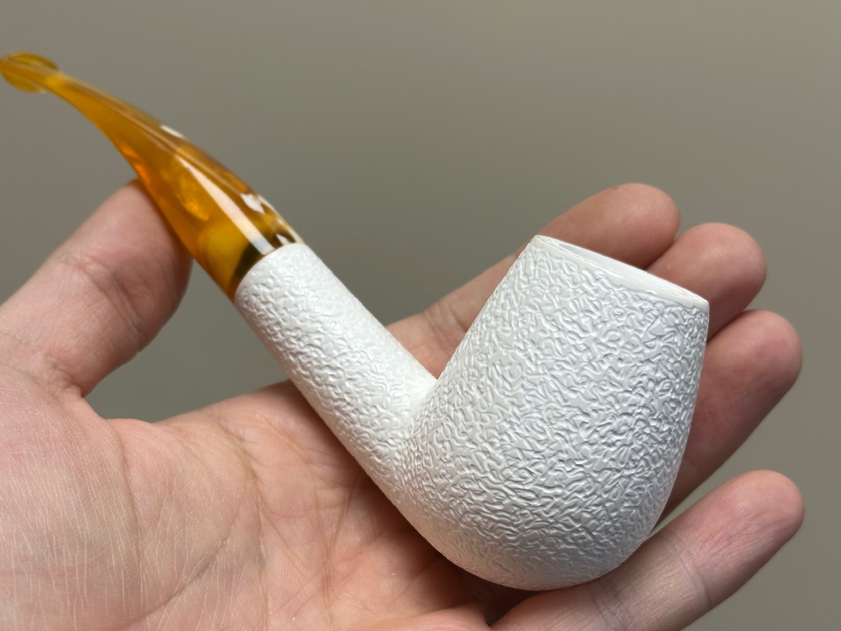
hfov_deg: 33.8
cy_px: 301
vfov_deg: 25.6
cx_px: 411
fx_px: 1385
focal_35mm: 57
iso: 50
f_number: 1.78
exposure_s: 1/121
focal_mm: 6.86
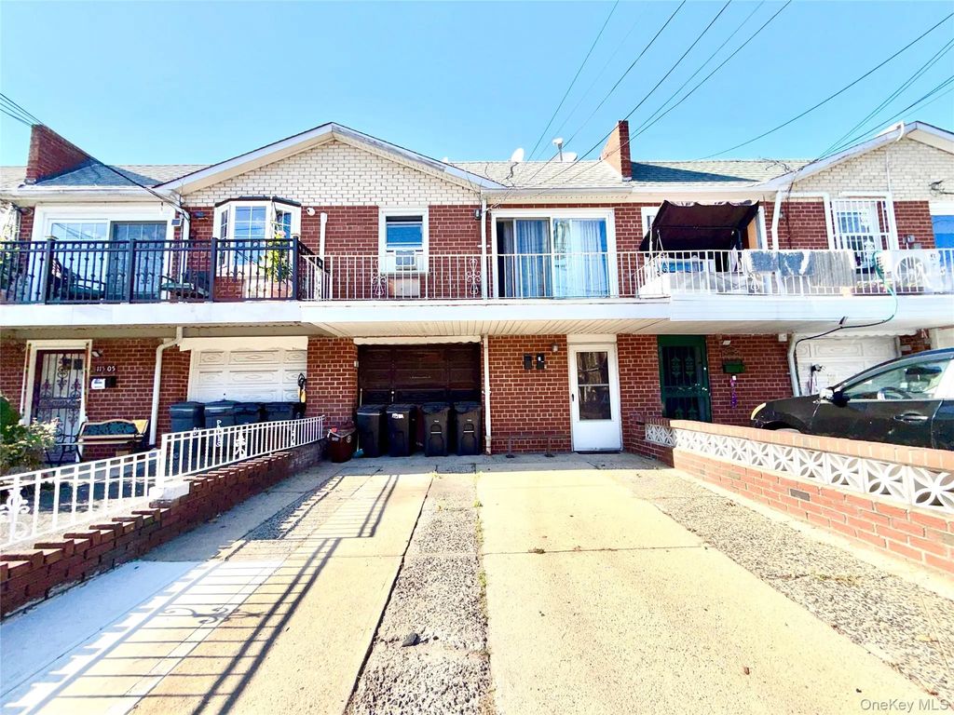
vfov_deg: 85.7
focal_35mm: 14
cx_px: 477
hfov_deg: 102.1
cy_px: 358
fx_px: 386
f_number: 2.2
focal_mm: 2.22
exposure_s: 1/717
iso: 16
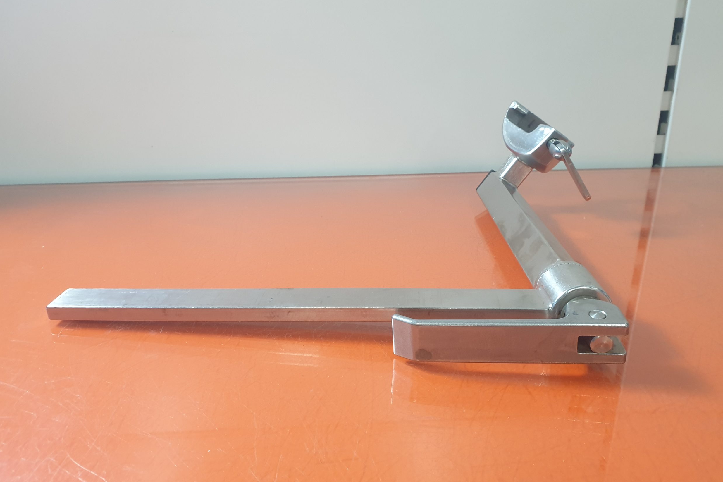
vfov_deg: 46.3
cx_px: 355
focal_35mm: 28
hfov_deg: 65.5
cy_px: 209
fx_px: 562
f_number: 2.4
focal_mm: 4.3
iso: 320
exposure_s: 1/33
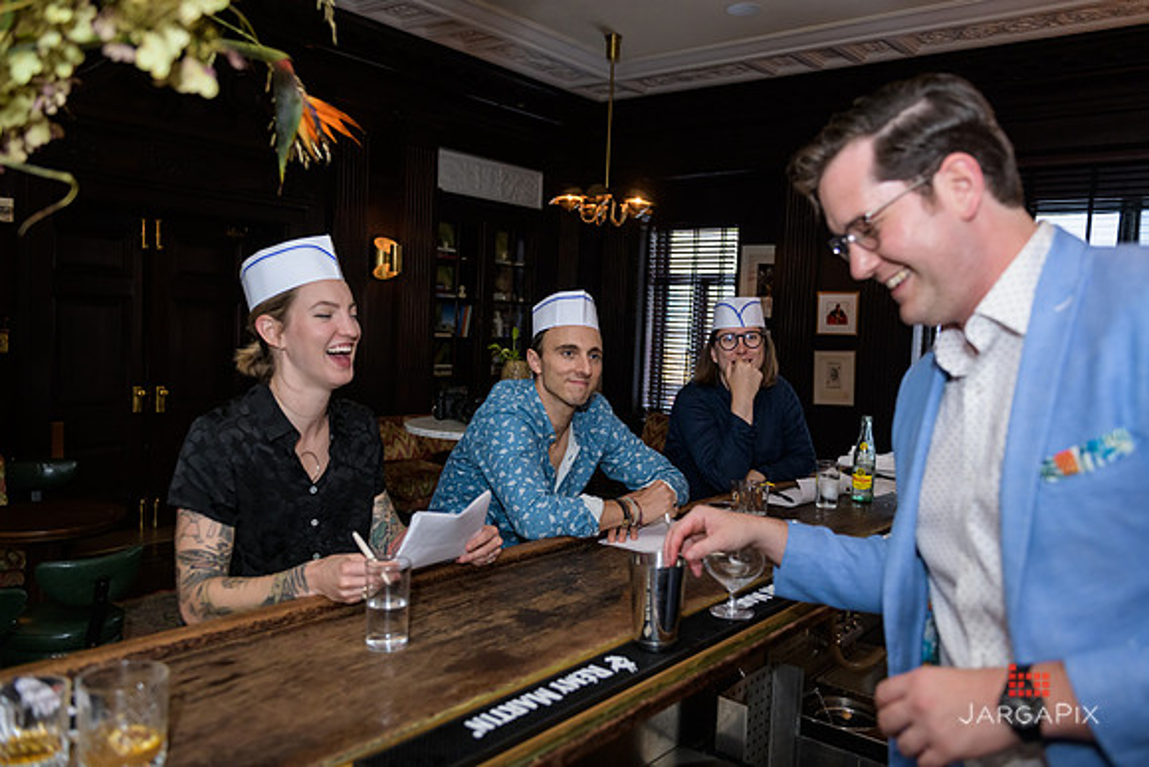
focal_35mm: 28
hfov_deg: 65.5
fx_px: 894
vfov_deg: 46.4
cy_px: 384
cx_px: 574
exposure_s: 1/125
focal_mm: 28
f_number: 3.2
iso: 1000
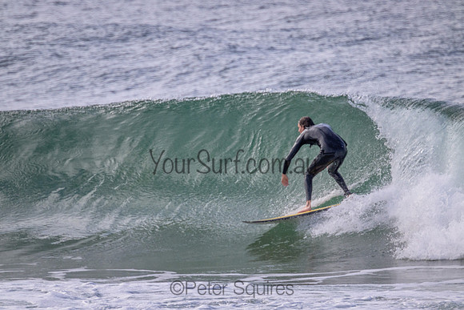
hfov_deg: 2.6
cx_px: 232
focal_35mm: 800
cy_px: 155
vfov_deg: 1.7
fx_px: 10313
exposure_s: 1/2000
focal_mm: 800
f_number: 11
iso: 1600
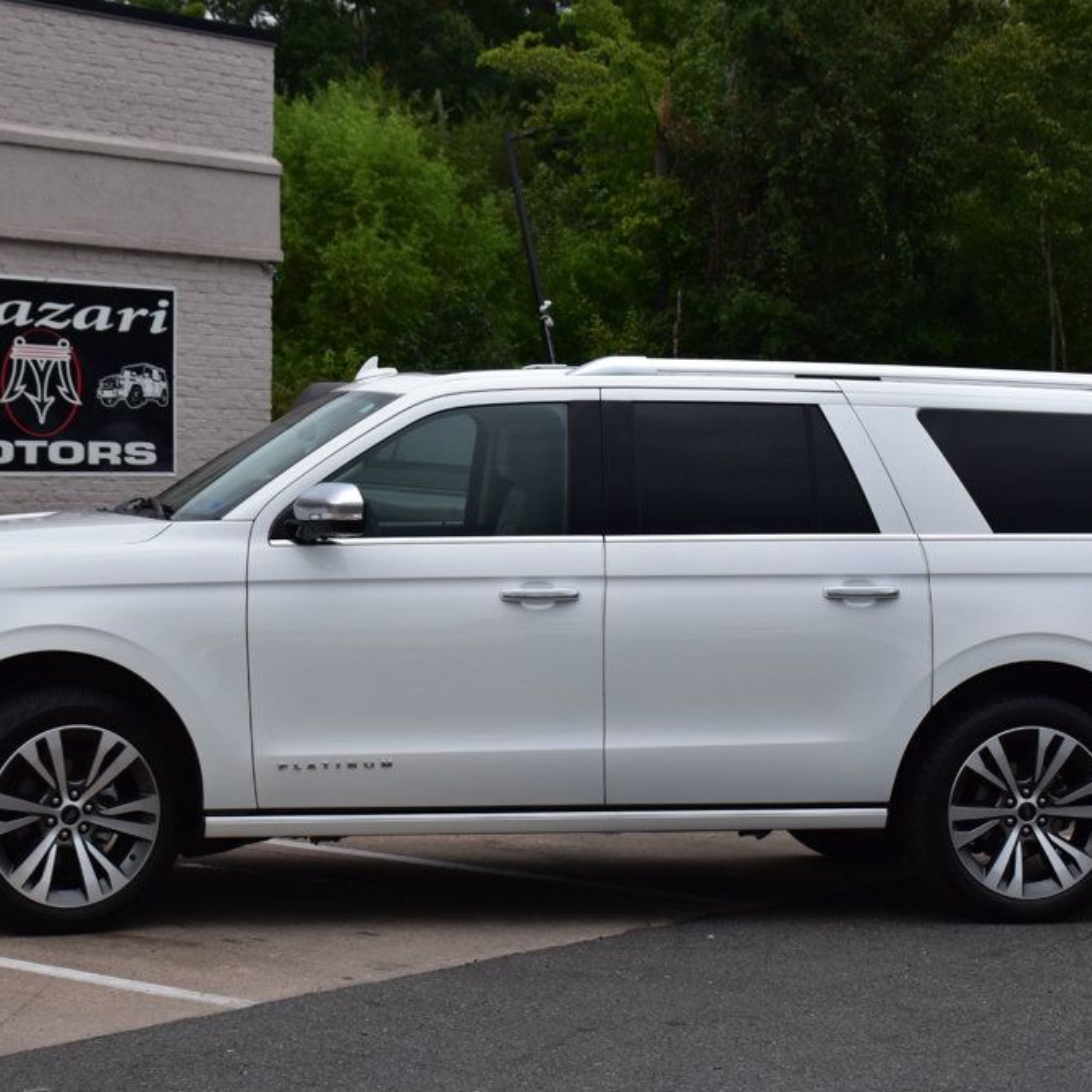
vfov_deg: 19.5
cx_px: 533
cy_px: 549
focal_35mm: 89
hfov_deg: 19.5
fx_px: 3176
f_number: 11
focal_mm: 46
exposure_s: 1/500
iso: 400
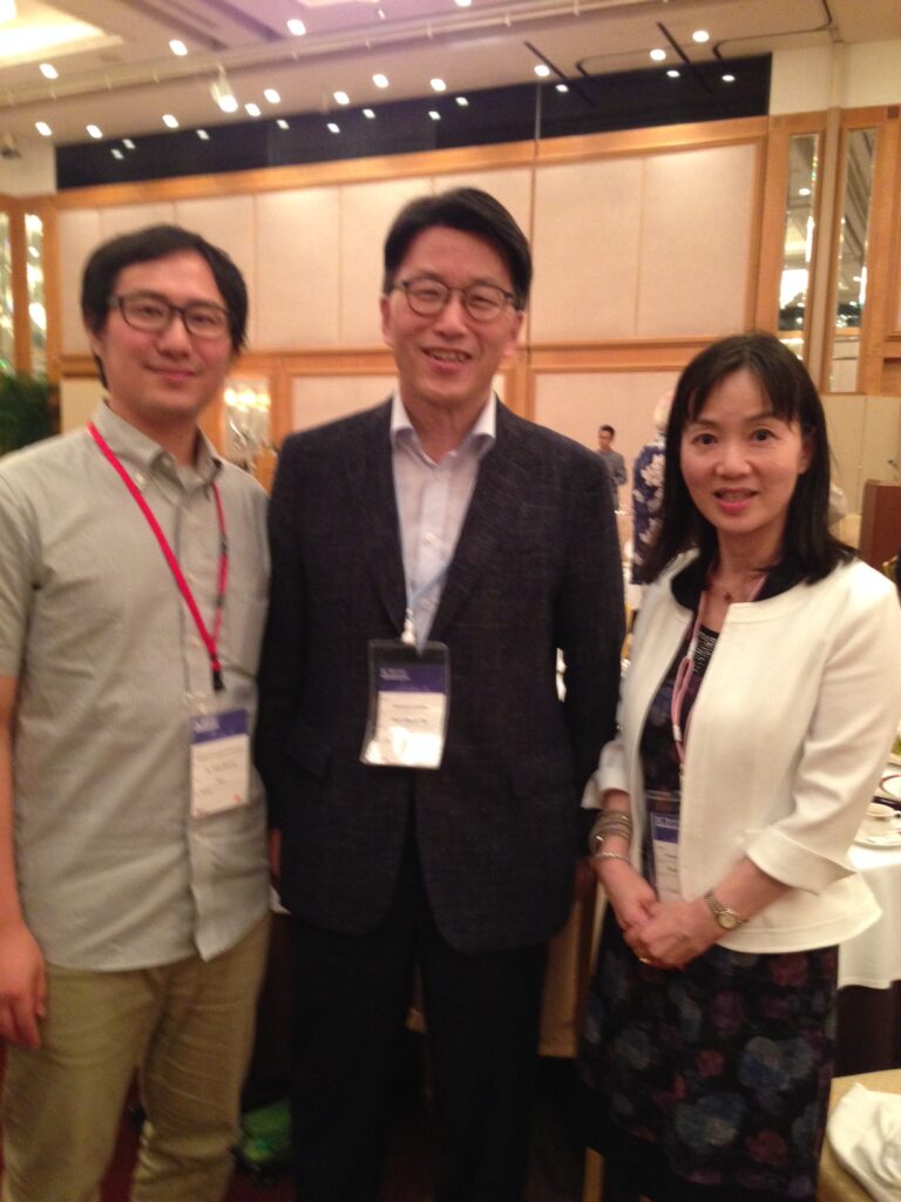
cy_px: 601
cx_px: 450
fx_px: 1145
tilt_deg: -6.1
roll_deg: -1.7
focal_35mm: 33
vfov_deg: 55.4
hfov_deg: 42.9
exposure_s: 1/20
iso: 320
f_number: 2.4
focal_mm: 4.12
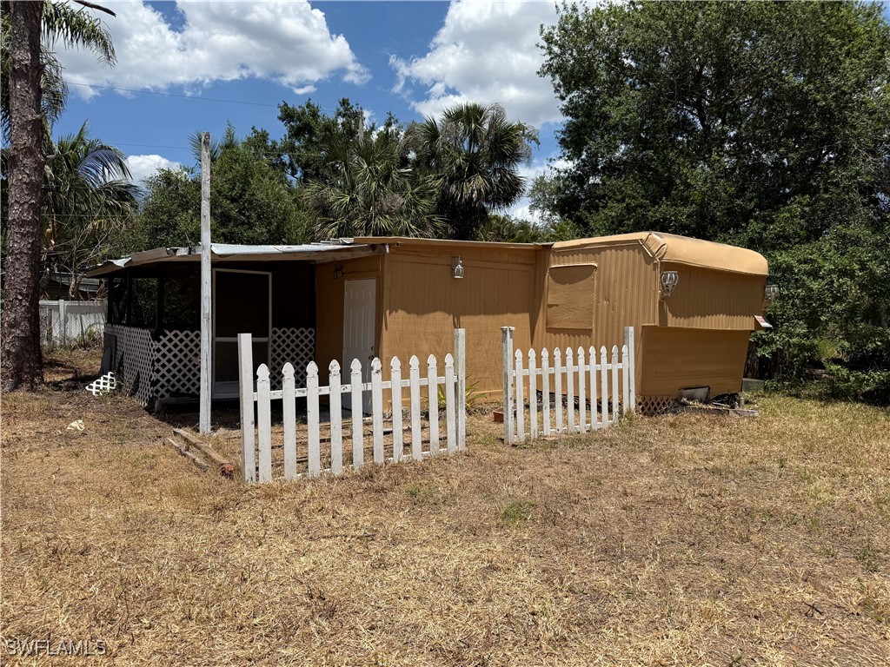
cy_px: 334
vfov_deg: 56.8
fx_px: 617
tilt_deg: -1.9
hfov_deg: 71.6
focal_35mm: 24
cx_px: 445
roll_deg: -0.4
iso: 80
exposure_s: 1/5714
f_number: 1.78
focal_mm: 6.76
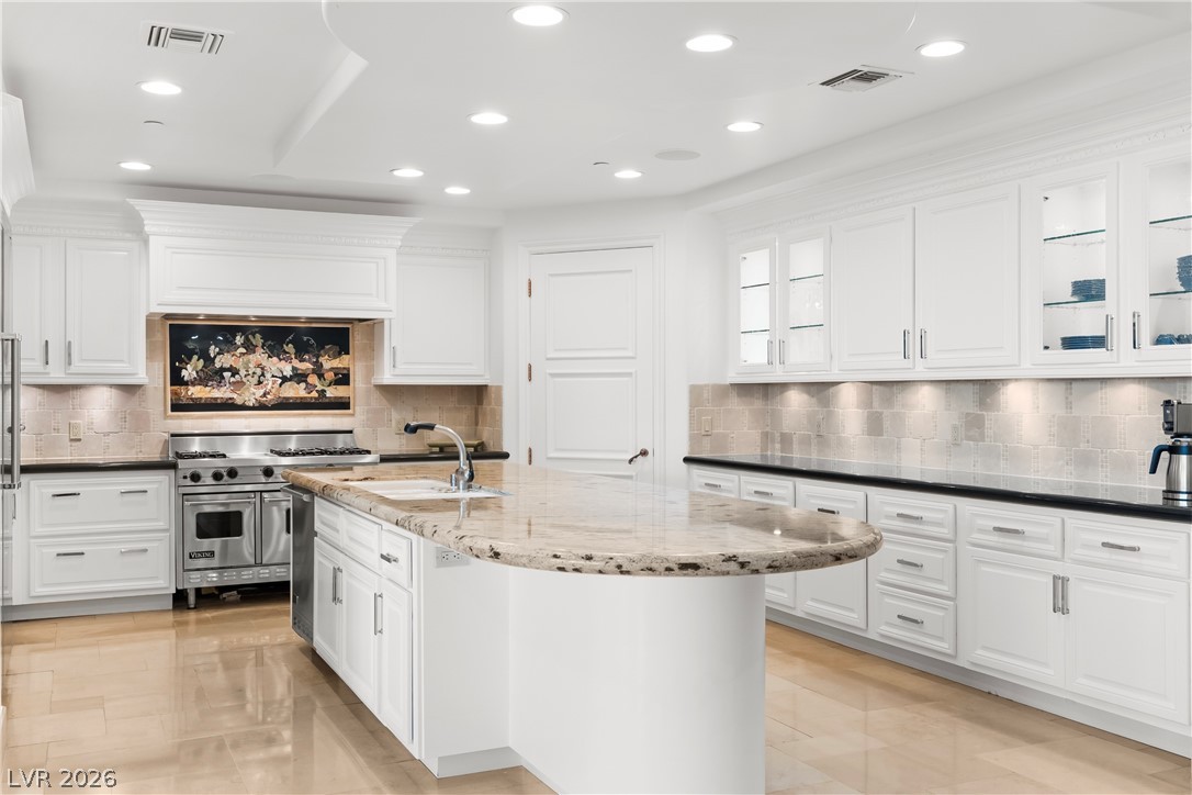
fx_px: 1093
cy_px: 398
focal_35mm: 33
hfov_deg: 57.2
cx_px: 596
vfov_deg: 40.0
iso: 400
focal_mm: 22
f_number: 8
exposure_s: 1/13
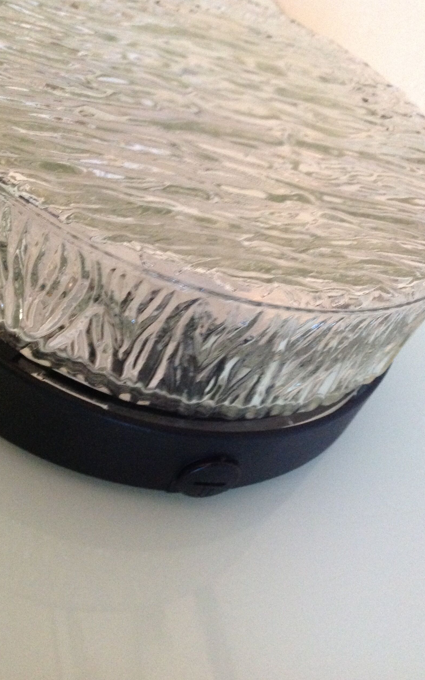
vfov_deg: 51.5
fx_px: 704
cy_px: 340
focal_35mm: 38
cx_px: 232
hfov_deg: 33.6
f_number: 2.4
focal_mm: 4.28
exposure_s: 1/17
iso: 500
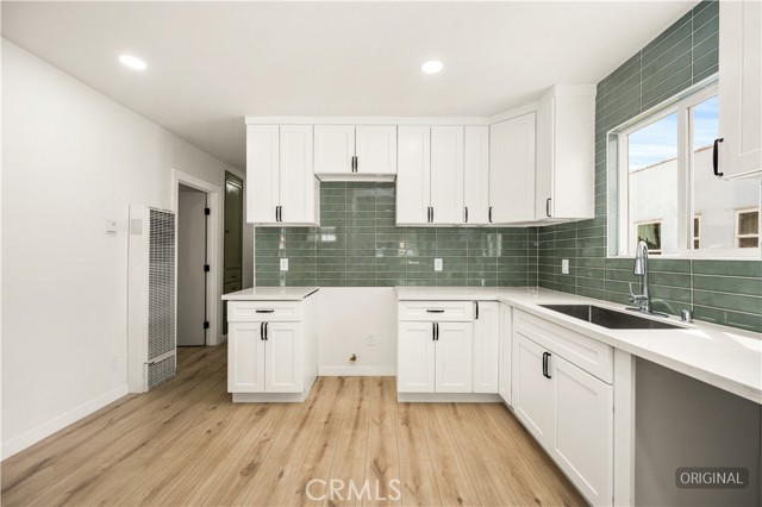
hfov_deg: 104.3
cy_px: 254
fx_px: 296
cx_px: 381
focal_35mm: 14
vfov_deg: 81.1
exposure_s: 1/25
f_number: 6.3
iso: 100
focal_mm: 14
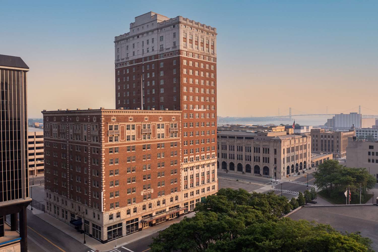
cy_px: 126
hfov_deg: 65.5
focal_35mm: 28
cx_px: 189
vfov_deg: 46.4
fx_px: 294
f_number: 3.5
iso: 100
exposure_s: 1/800
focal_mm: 10.26
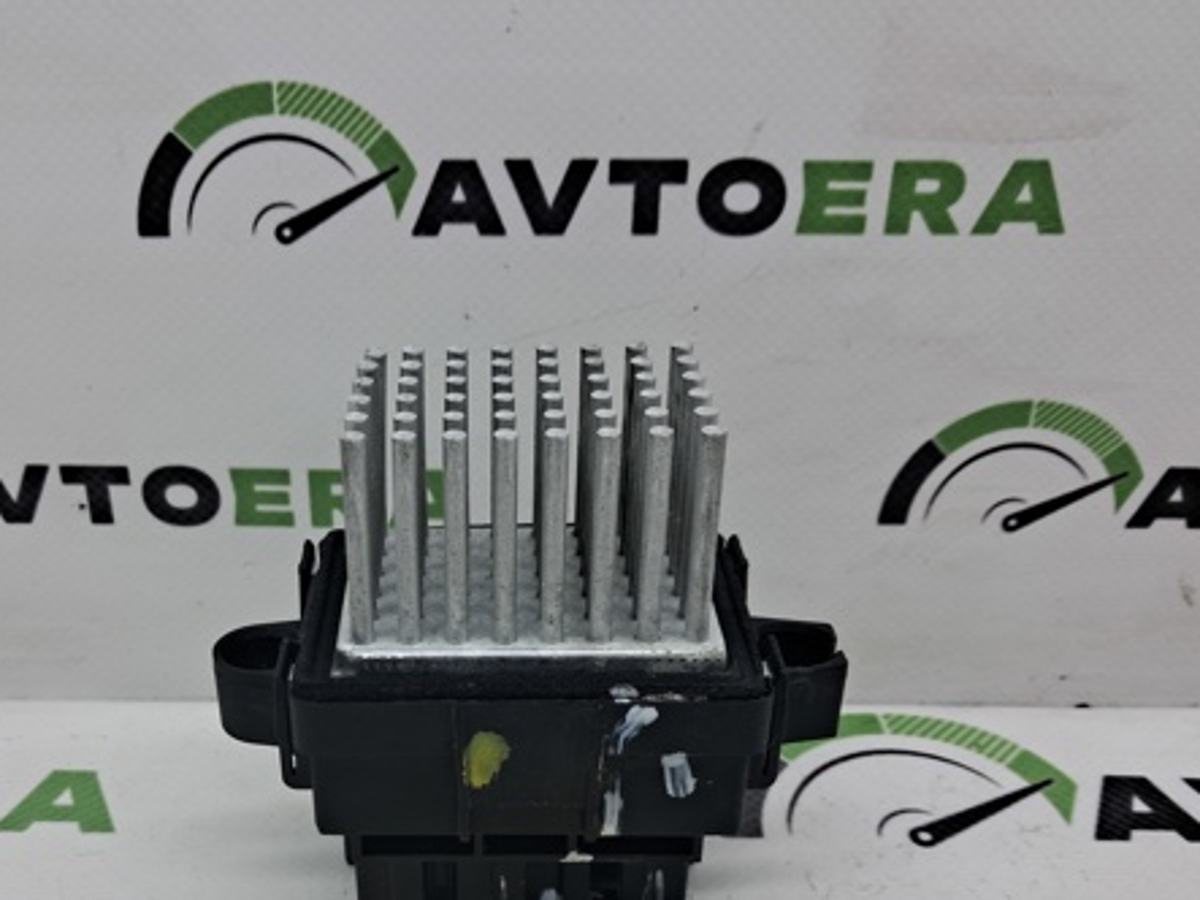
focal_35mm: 39
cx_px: 439
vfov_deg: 36.2
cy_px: 647
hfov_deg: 47.4
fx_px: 1352
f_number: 1.8
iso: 50
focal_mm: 4
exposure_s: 1/100
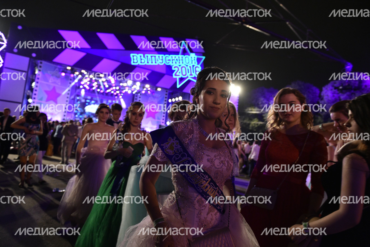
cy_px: 124
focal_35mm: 24
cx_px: 185
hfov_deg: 73.8
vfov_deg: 53.1
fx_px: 247
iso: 4000
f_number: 2.8
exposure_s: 1/125
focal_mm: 24
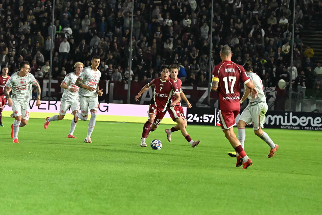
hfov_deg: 8.3
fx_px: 2209
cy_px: 108
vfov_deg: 5.6
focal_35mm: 247
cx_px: 161
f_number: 6.3
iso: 18000
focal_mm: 165
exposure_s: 1/1000
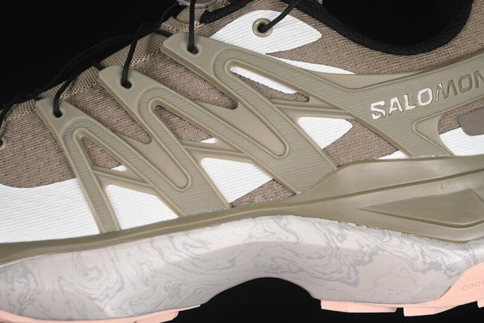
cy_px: 162
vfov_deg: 18.2
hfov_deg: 27.0
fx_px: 1008
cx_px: 242
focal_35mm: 75
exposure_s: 1/60
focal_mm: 50
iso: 160
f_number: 6.3
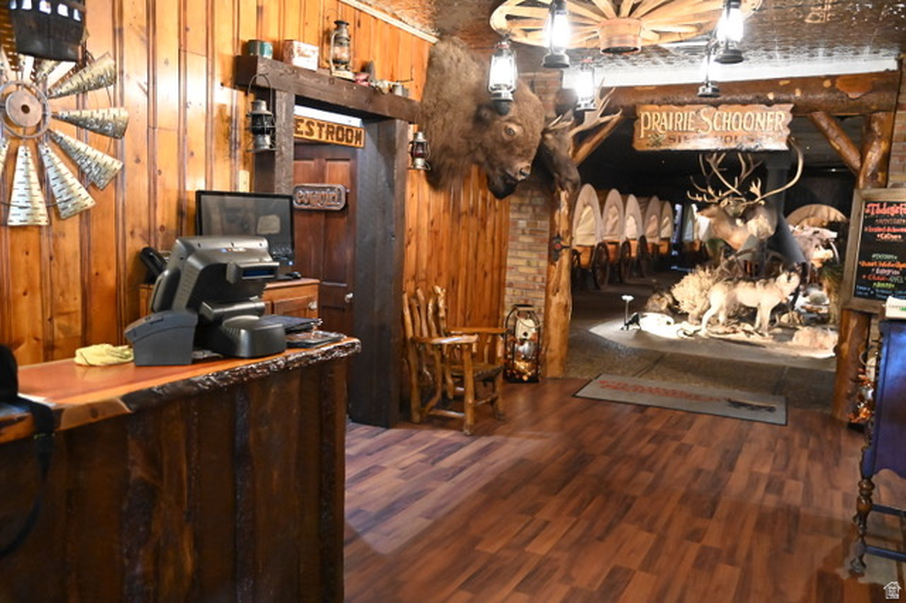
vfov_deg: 43.6
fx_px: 755
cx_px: 453
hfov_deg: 62.0
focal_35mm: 30
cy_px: 302
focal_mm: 30
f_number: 4
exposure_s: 1/60
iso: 16000
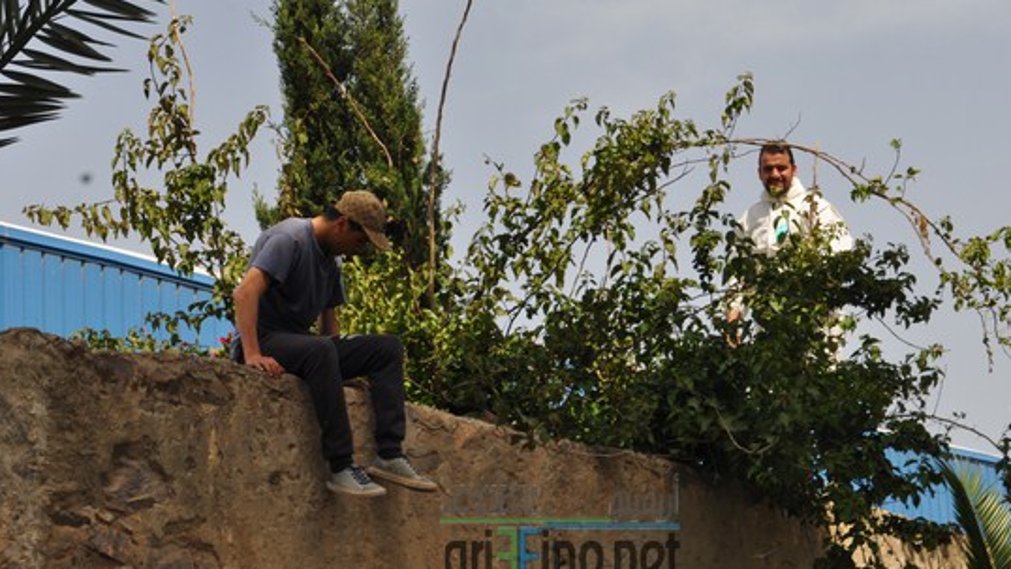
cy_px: 234
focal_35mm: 103
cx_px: 560
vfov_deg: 11.8
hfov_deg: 20.8
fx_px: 2752
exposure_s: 1/200
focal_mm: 55
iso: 200
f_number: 13
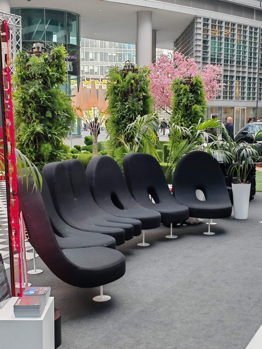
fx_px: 525
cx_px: 131
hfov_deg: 28.0
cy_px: 174
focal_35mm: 52
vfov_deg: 36.8
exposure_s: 1/110
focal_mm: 6.83
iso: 50
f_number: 2
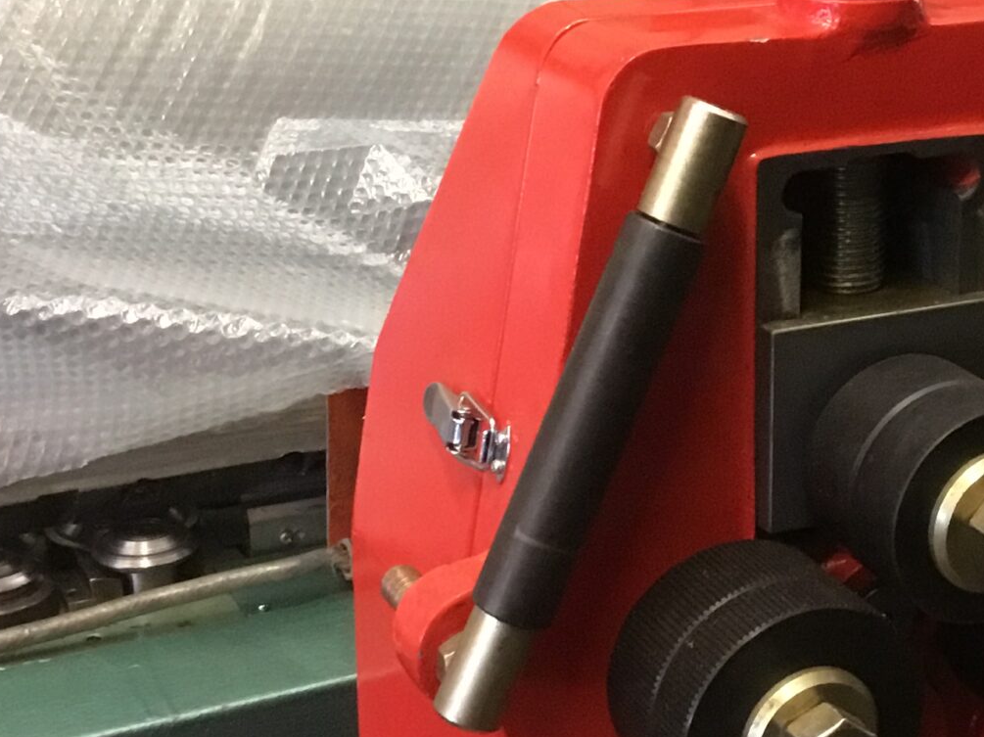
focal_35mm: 79
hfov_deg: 24.2
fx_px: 2245
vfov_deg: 18.7
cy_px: 367
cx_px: 849
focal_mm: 3.3
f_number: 2.4
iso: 250
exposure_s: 1/25
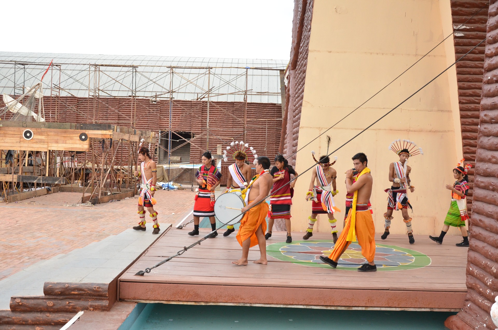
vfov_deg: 35.3
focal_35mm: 38
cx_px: 249
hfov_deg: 51.4
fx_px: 518
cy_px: 165
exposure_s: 1/400
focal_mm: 25
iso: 1000
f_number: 5
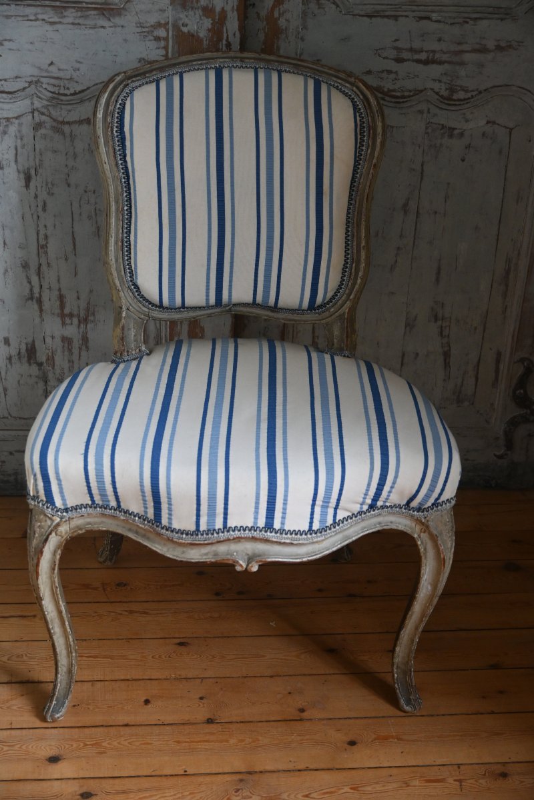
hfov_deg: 28.5
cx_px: 267
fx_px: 1051
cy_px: 400
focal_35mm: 47
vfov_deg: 41.7
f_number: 4
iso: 1400
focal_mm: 31.5
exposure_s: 1/125
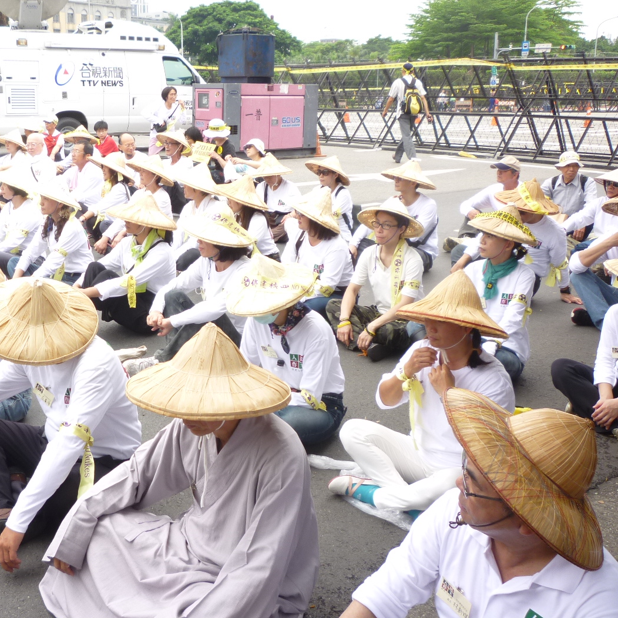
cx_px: 179
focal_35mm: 39
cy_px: 305
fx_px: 788
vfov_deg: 42.8
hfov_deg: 41.9
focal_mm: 5.2
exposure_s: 1/200
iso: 80
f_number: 3.3
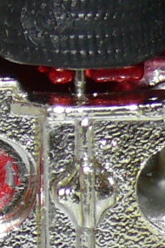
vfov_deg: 3.5
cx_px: -103
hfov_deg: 2.3
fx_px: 4090
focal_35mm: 595
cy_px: 171
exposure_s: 1/30
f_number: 4
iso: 100
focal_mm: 13.4
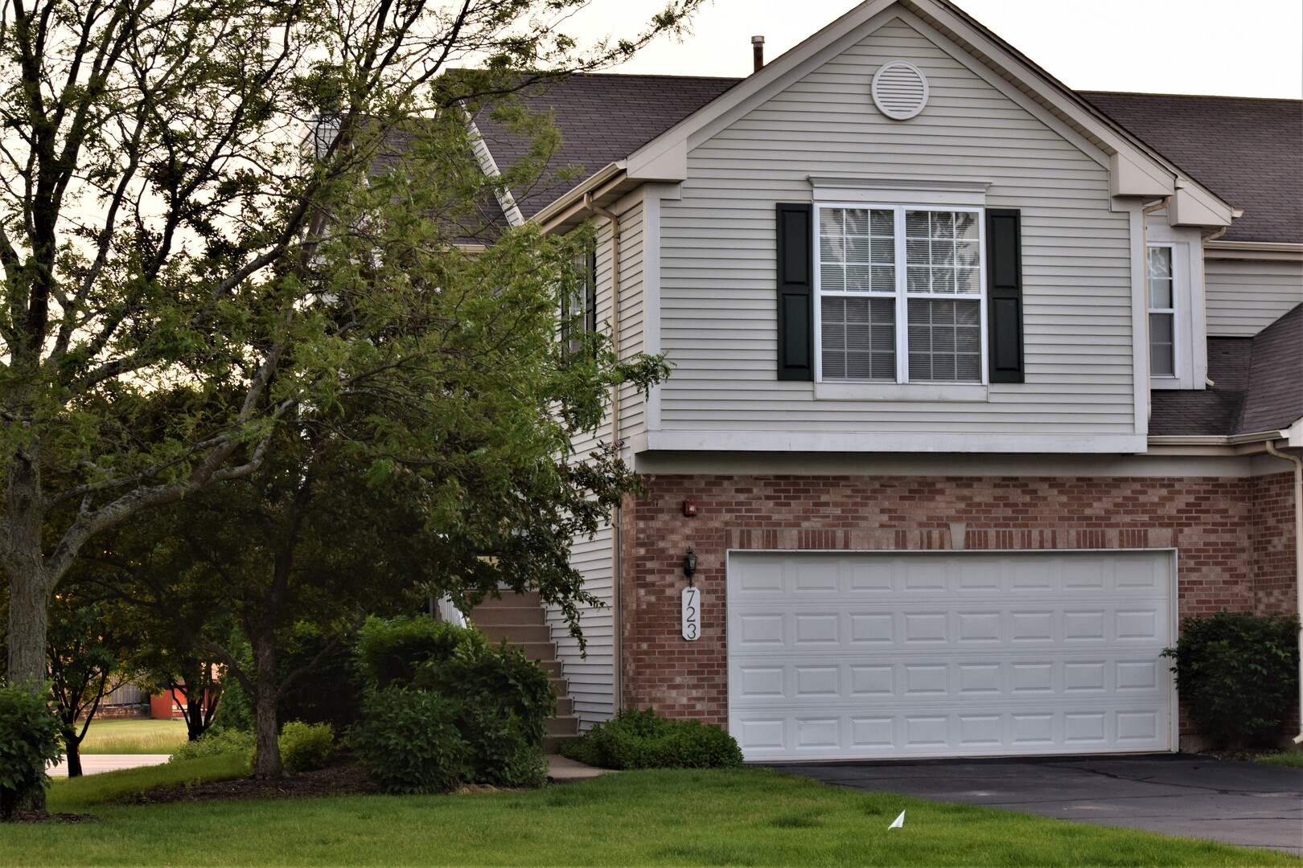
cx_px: 652
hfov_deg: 24.6
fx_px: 2986
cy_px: 434
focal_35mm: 82
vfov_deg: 16.6
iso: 250
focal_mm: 55
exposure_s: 1/60
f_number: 8
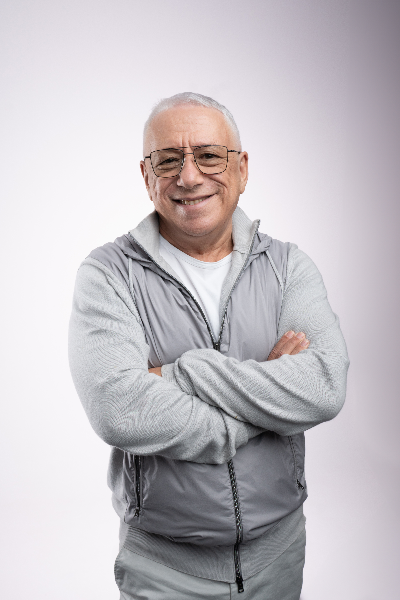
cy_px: 300
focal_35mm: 36
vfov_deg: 53.1
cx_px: 200
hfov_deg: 36.9
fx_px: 600
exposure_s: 1/160
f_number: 8
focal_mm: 24
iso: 200
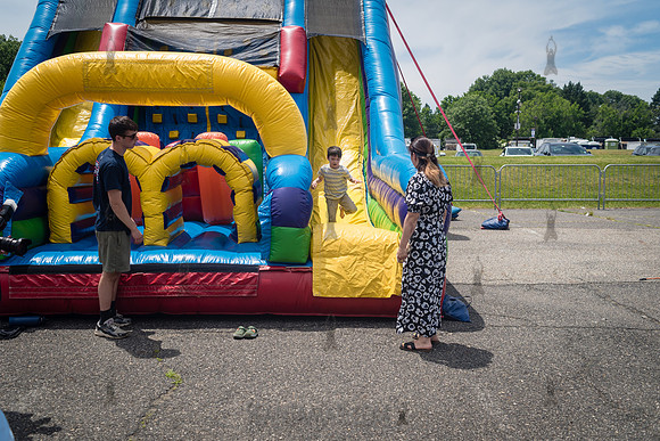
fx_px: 642
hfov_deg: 54.4
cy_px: 220
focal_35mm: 35
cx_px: 330
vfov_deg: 37.9
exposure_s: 1/2000
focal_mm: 35
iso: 200
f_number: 4.5
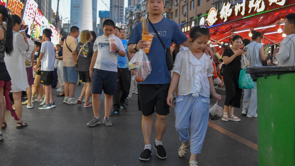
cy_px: 74
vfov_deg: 40.1
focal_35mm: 29
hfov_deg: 66.1
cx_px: 147
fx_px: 227
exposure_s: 1/500
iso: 2800
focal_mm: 18
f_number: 3.5
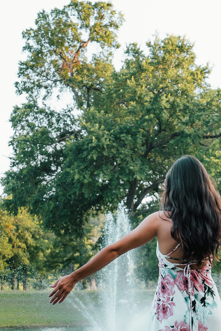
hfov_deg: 17.4
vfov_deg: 25.5
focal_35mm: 78
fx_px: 717
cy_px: 263
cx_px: 173
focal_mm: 35
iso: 200
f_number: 4
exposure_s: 1/320
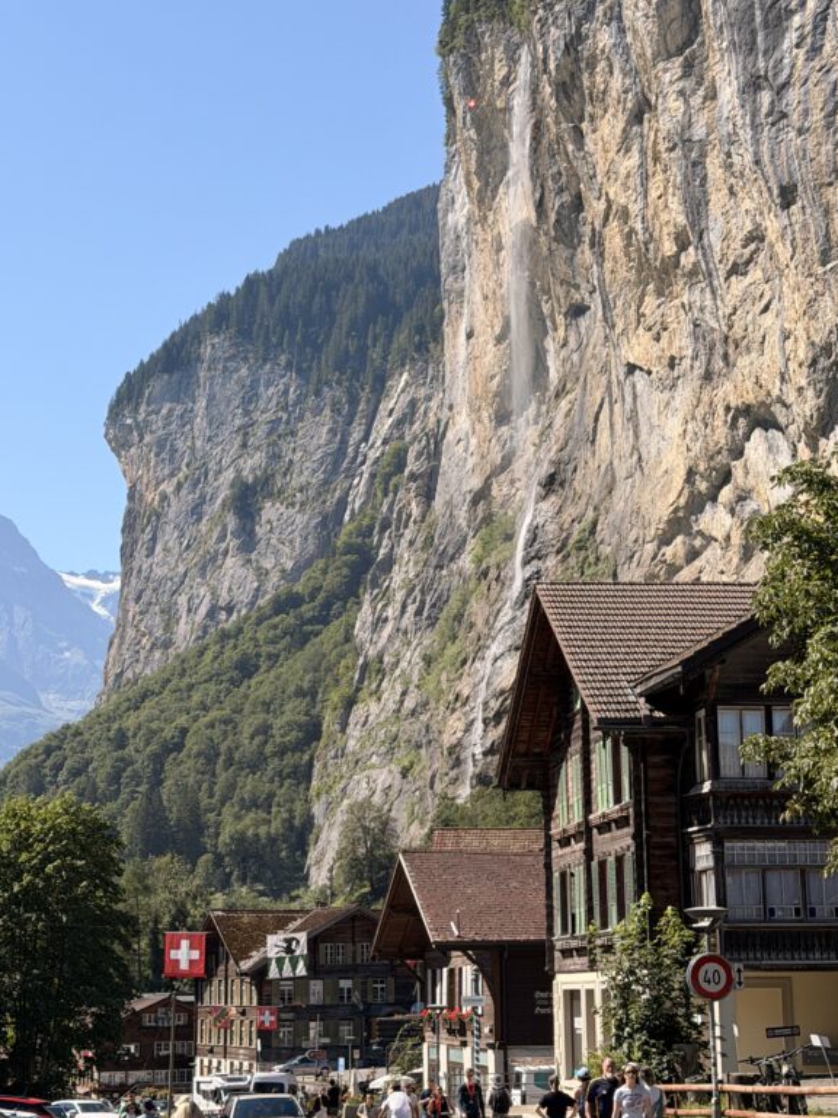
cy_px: 536
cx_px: 418
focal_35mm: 64
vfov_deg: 30.3
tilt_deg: +12.7
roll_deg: +0.1
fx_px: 2066
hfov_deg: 22.9
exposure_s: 1/3534
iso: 64
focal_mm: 6.76
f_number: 1.78
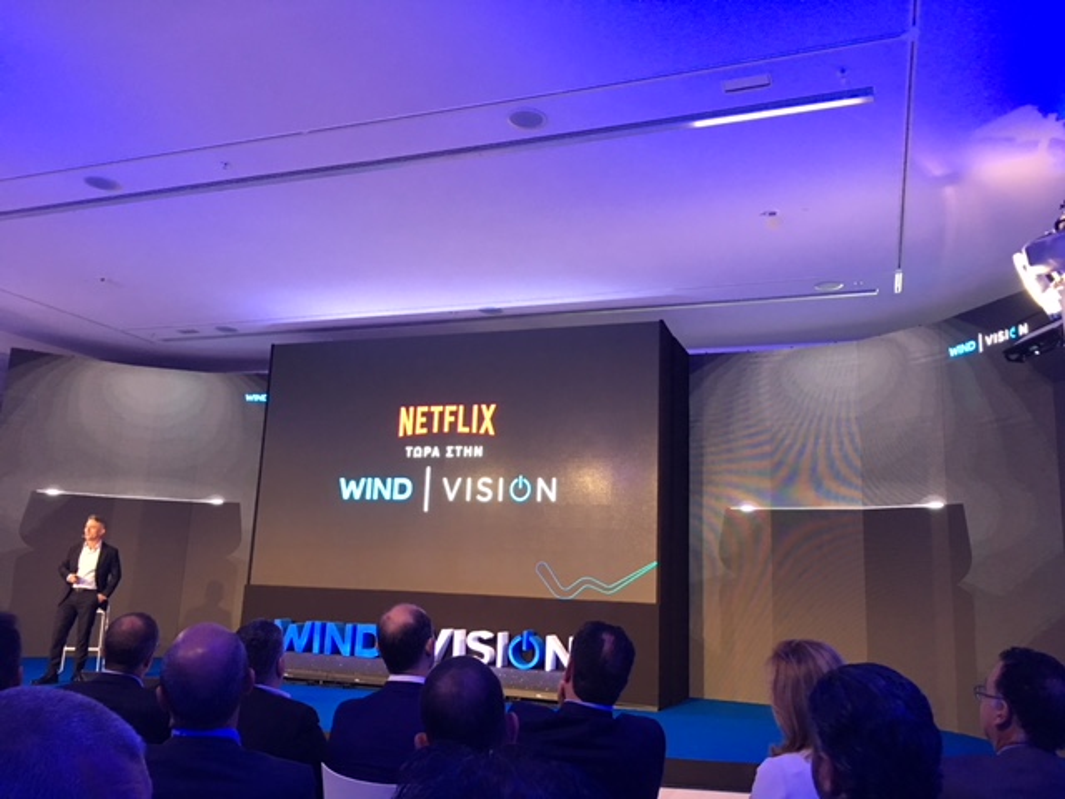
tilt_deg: +13.7
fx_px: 892
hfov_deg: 61.7
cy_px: 400
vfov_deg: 48.2
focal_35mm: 29
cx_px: 532
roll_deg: -3.1
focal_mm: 4.15
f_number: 2.2
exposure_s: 1/17
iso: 125
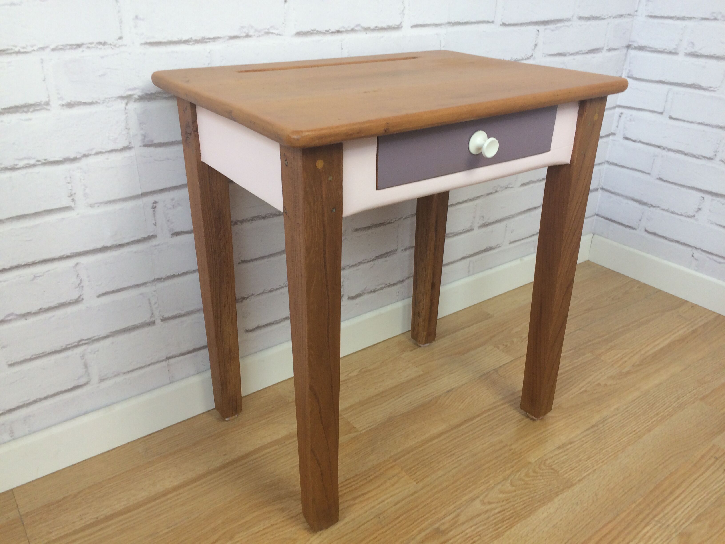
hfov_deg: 61.7
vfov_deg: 48.2
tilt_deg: -27.5
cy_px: 272
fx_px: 607
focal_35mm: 29
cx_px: 362
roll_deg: -1.0
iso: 50
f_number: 2.2
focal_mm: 4.15
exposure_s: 1/33
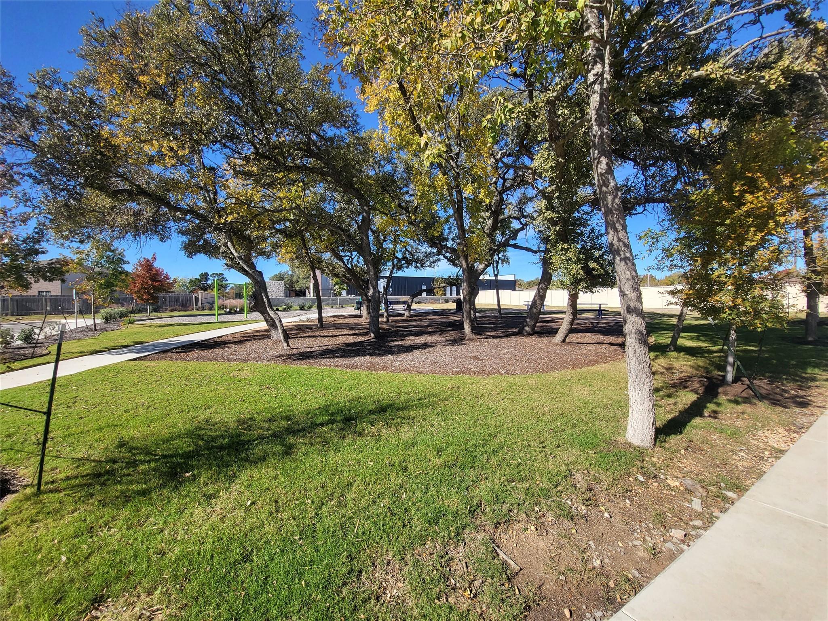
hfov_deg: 106.2
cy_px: 310
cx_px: 414
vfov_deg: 89.9
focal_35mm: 13
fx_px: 311
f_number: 2.2
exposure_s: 1/788
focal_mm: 1.74
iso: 32
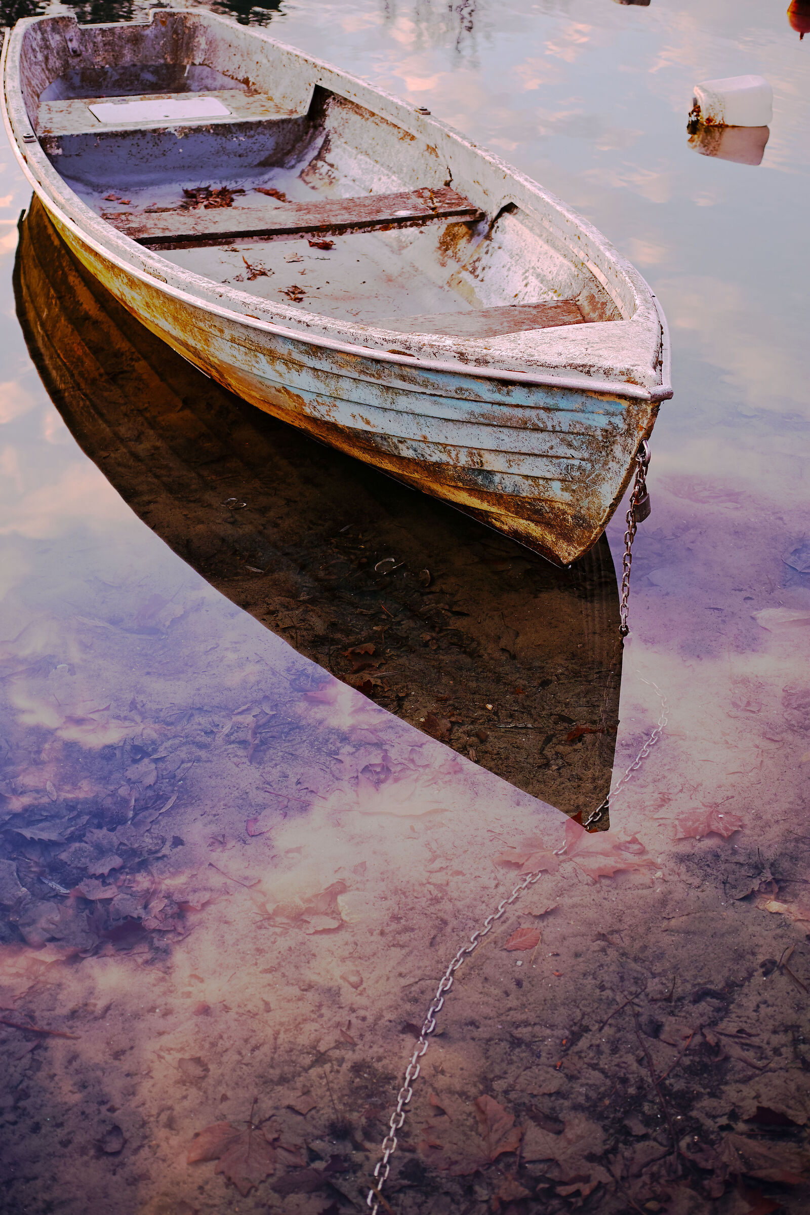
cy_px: 608
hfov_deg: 29.9
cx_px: 405
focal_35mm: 45
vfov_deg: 43.6
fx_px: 1519
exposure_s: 1/80
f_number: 2.8
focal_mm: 30
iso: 100
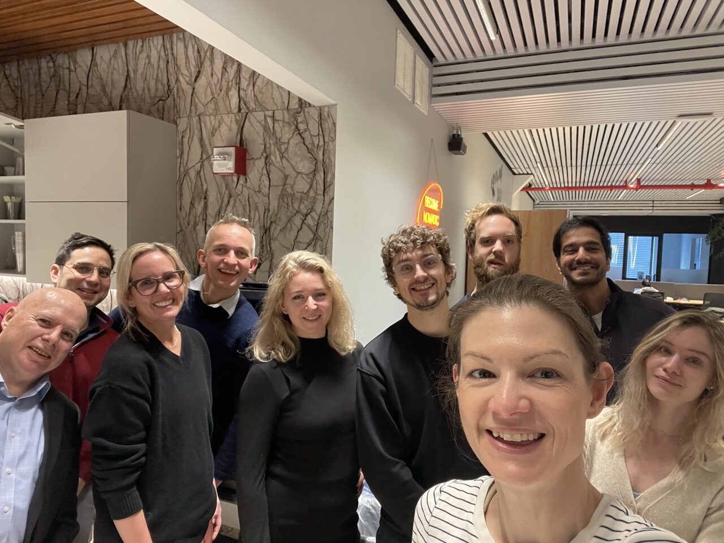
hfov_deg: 73.9
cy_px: 272
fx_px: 481
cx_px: 362
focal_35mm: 23
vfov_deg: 58.9
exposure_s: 1/60
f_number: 2.2
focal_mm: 2.71
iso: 250
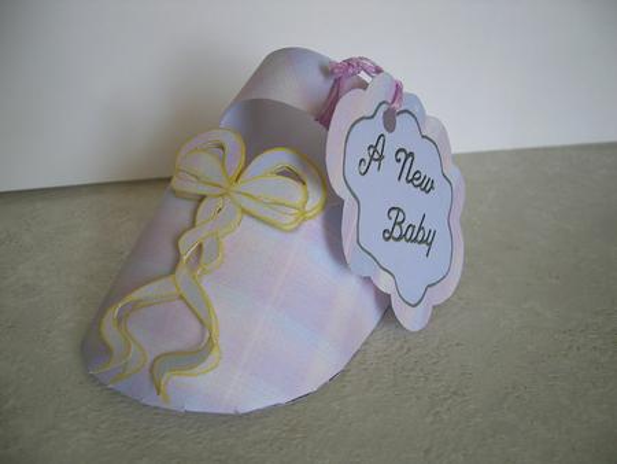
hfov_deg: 52.6
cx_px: 308
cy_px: 232
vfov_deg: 40.7
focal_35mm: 35
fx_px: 624
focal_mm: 5.4
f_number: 2.8
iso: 50
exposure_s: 1/147
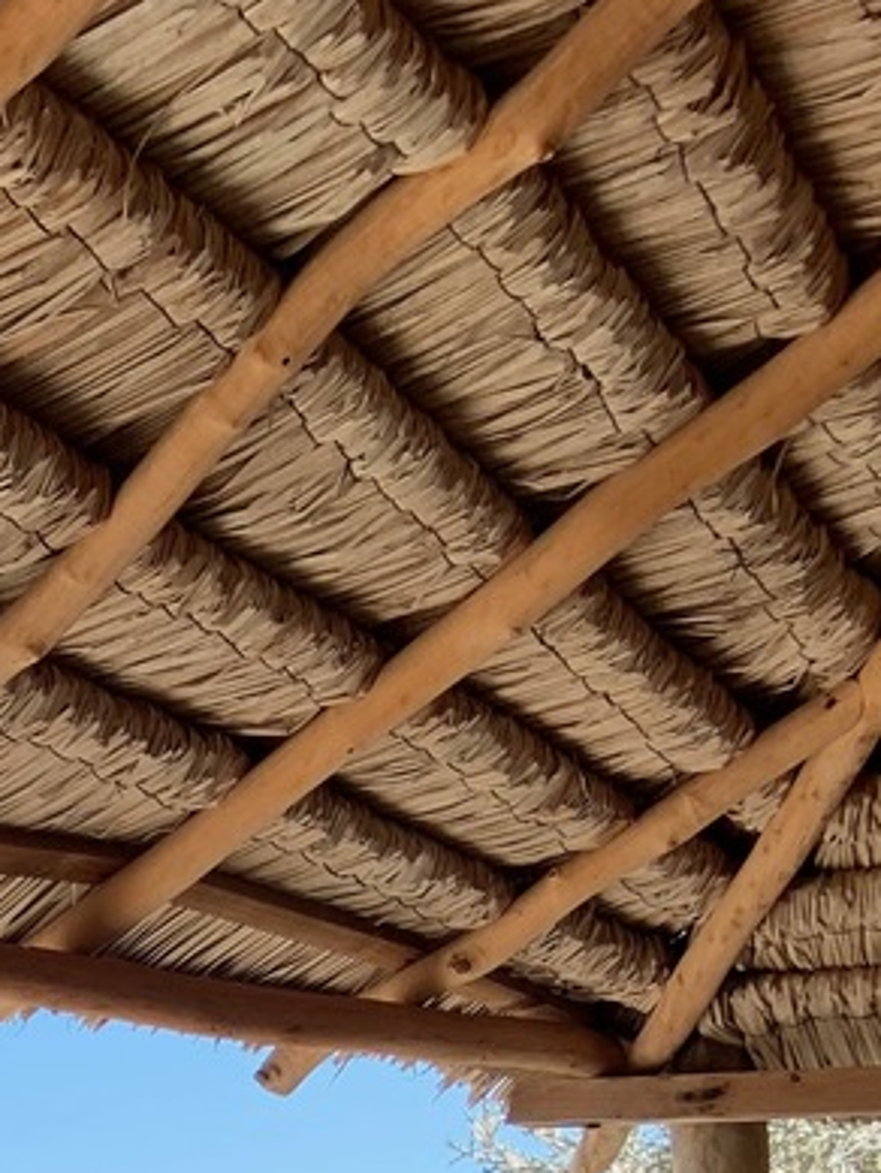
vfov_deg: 18.5
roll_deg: +0.6
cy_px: 1940
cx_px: -383
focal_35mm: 89
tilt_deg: -9.0
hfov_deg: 15.5
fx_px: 3018
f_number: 1.8
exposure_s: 1/945
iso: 25
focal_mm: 4.25
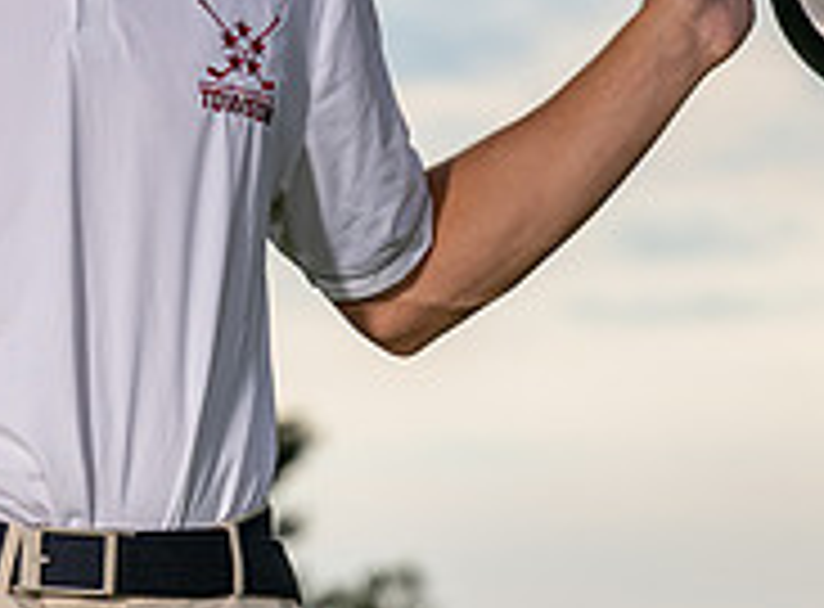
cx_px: 47
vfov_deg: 3.0
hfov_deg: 4.1
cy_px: 44
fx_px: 11548
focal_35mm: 488
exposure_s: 1/500
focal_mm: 115
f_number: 6.3
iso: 160
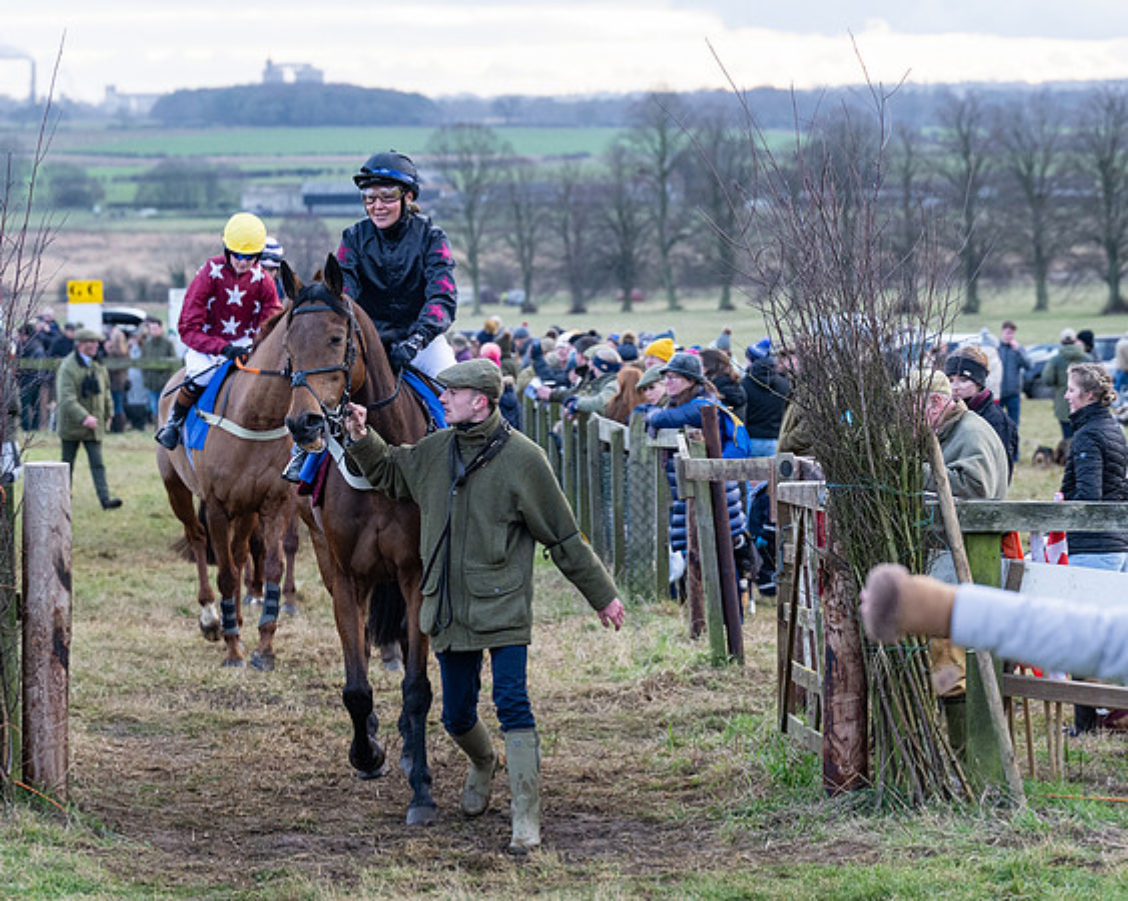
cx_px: 482
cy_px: 450
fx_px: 5189
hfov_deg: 12.4
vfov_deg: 9.9
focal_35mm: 155
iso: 1000
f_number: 4
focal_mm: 92
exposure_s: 1/400
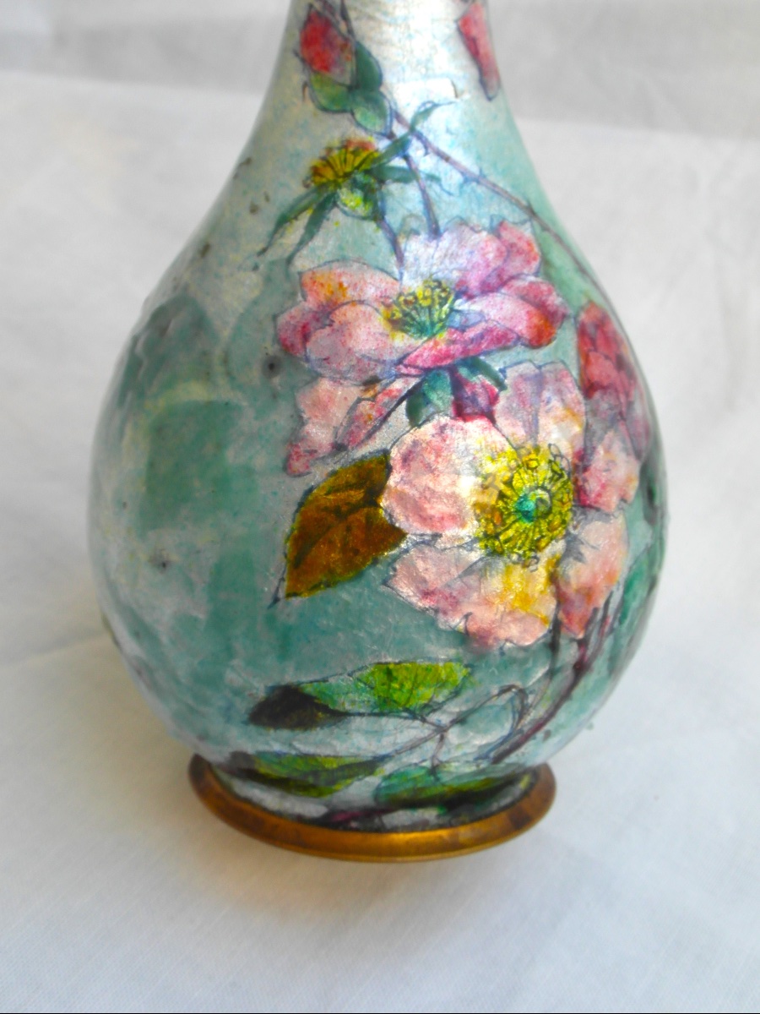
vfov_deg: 36.2
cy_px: 507
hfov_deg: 27.5
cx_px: 380
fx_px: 1551
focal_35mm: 53
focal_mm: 8.7
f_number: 6
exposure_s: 1/60
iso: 80
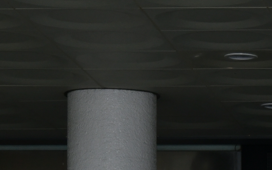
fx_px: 2335
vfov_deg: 4.1
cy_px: 480
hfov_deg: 6.5
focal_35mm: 315
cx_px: 506
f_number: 14
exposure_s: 1/250
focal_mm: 55
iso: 400
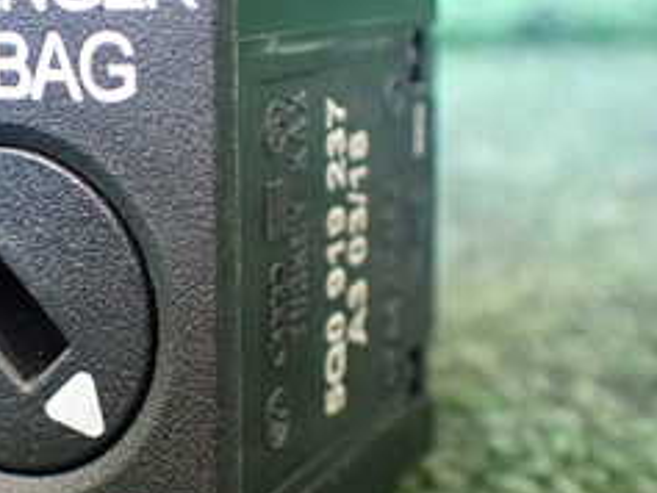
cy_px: 244
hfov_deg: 25.0
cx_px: 94
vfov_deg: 19.4
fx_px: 1443
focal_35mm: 76
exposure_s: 1/40
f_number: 2.3
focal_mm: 5.4
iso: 800
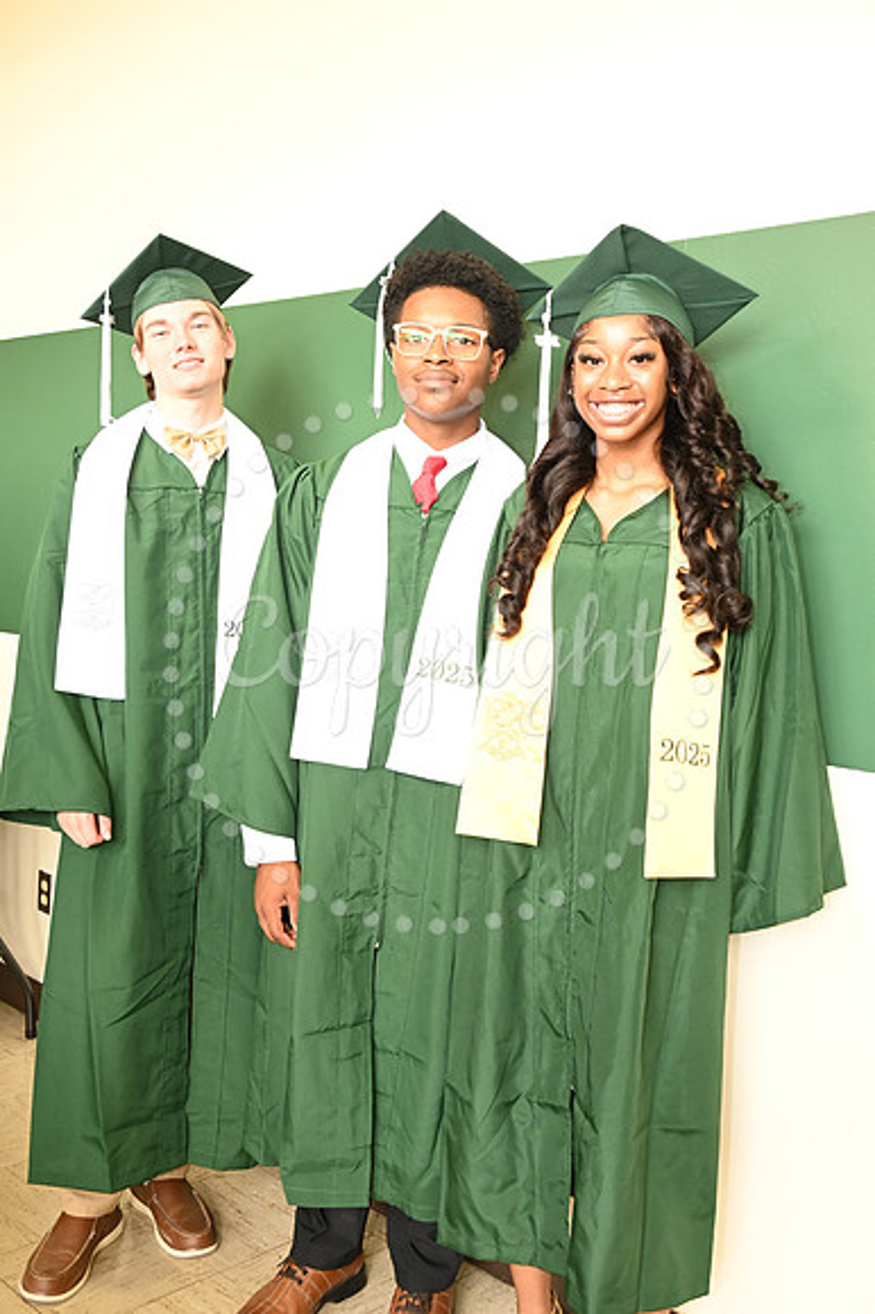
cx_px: 438
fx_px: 1314
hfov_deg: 36.8
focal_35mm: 36
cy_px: 657
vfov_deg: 53.2
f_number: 5.6
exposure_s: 1/60
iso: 1600
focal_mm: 36
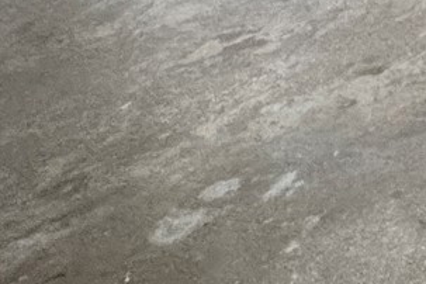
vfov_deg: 14.6
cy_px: -290
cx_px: 1012
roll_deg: -0.8
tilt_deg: -13.5
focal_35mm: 77
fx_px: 911
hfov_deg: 15.3
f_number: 2.2
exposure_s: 1/60
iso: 400
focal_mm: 2.22
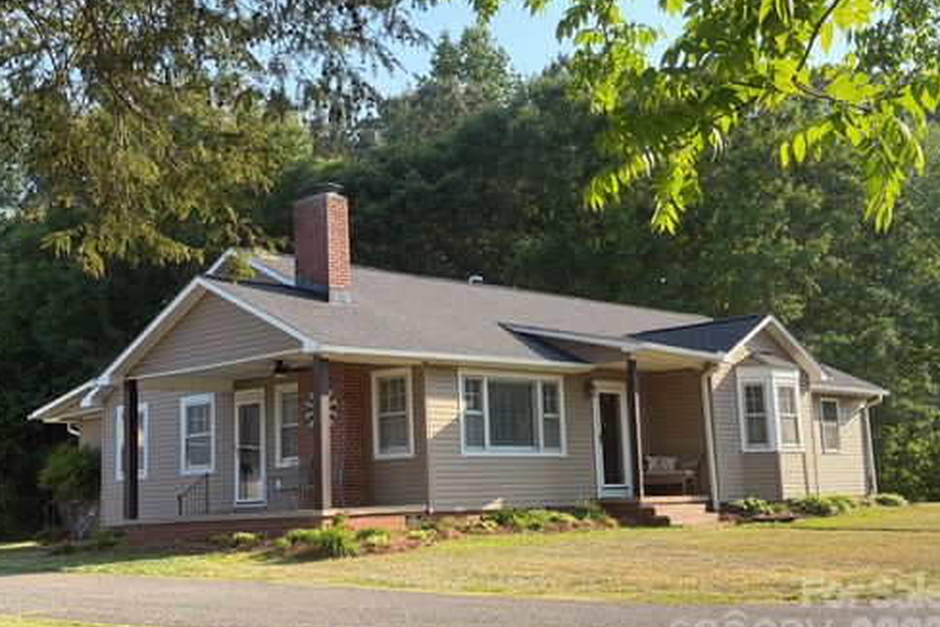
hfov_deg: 38.9
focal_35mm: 51
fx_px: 1332
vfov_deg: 26.5
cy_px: 307
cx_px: 471
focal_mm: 6.76
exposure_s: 1/1513
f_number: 1.78
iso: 80
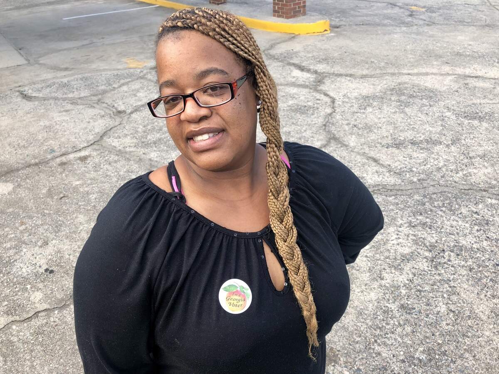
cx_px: 250
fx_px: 404
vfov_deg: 49.7
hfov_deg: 63.4
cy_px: 187
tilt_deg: -34.5
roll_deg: +4.2
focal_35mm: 28
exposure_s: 1/225
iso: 20
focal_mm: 3.99
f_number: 1.8
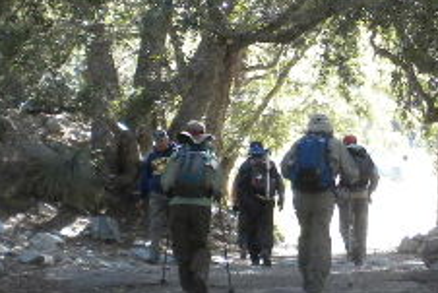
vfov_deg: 10.1
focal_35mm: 136
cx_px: 384
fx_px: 1656
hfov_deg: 14.9
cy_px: 62
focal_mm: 6.6
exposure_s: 1/71
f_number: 3.5
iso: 258
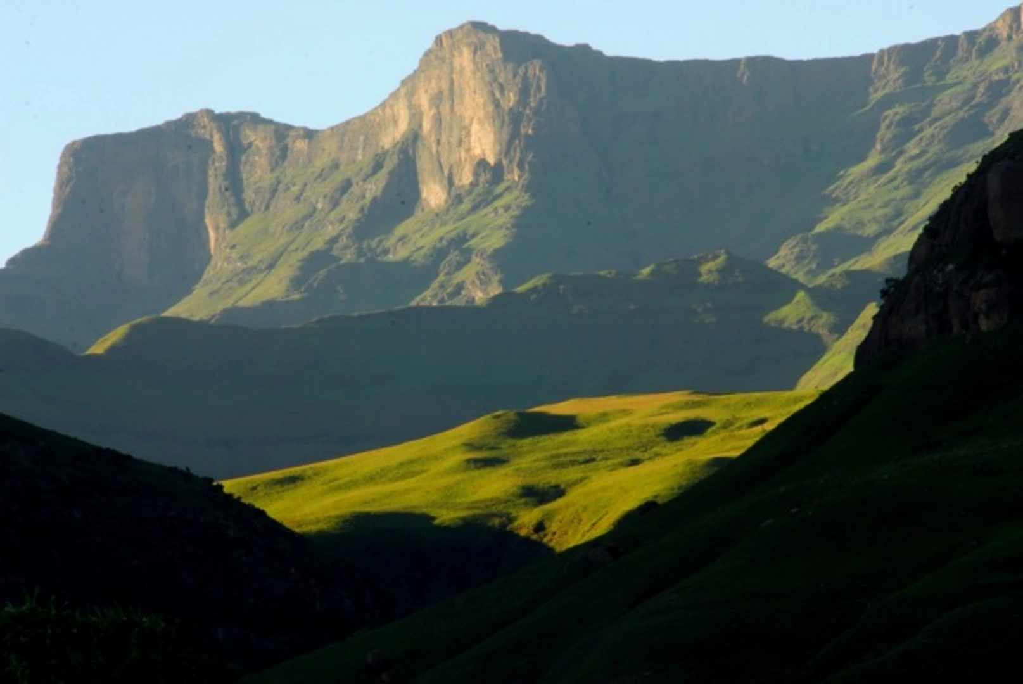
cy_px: 342
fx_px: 7253
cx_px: 512
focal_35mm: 255
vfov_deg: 5.4
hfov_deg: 8.1
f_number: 32
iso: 100
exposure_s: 1/2
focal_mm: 170
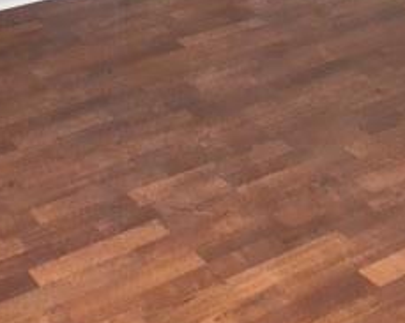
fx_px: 947
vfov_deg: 17.7
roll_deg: -0.5
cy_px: -138
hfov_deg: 23.2
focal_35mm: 79
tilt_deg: -16.8
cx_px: 0
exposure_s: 1/30
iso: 40
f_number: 2.2
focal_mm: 4.15
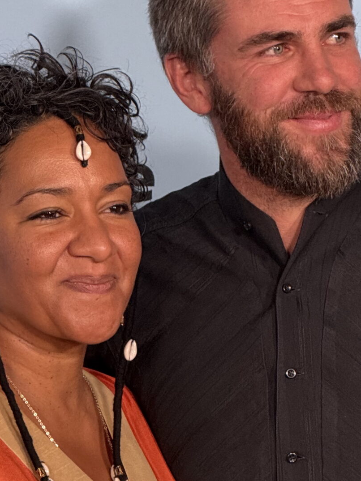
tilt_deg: -2.9
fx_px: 3975
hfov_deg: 5.2
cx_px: 185
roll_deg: -1.0
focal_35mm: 286
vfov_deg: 6.9
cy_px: 437
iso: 250
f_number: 2.8
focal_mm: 15.66
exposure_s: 1/120
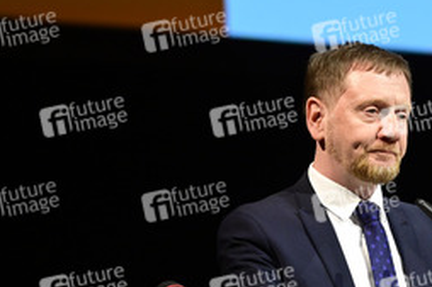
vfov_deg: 3.9
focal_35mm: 355
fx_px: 4257
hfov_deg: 5.8
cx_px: 378
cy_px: 245
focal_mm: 200
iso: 2500
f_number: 4
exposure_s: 1/320
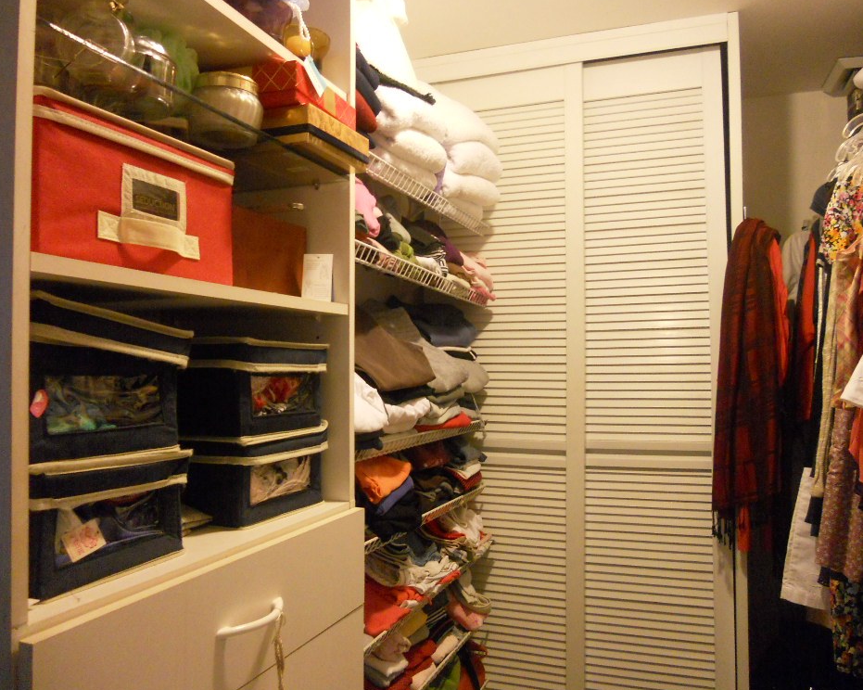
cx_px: 460
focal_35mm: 29
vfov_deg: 49.9
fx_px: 740
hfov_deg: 60.4
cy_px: 339
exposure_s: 1/25
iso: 400
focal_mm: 4.9
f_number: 3.2
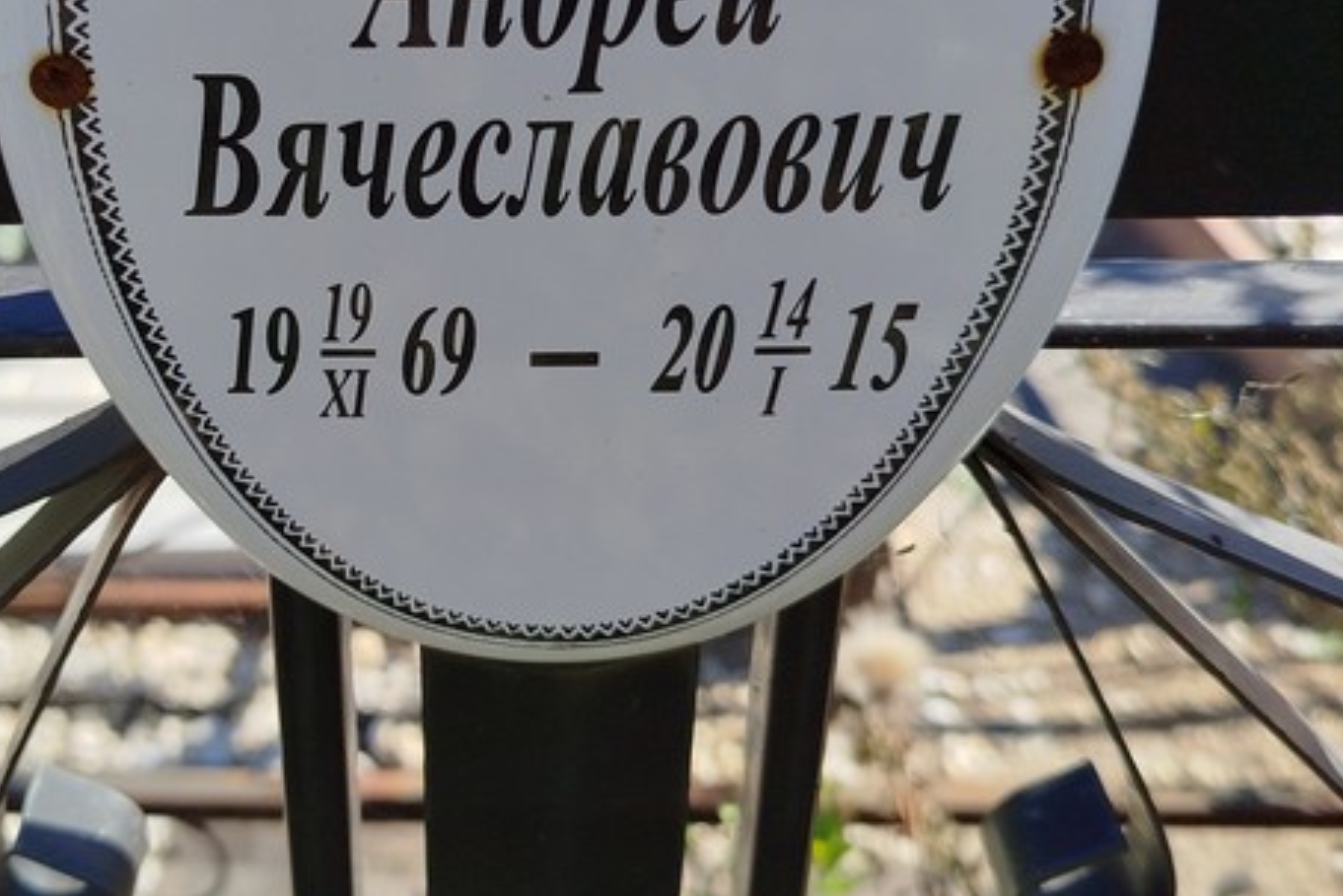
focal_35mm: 44
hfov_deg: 43.8
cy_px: 355
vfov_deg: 30.4
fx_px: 1642
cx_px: 435
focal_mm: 5.31
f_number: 1.7
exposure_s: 1/768
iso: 50
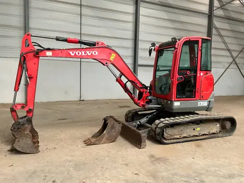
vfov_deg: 48.2
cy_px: 92
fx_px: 204
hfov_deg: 61.7
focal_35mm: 29
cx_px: 122
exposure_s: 1/69
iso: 64
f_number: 1.8
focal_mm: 3
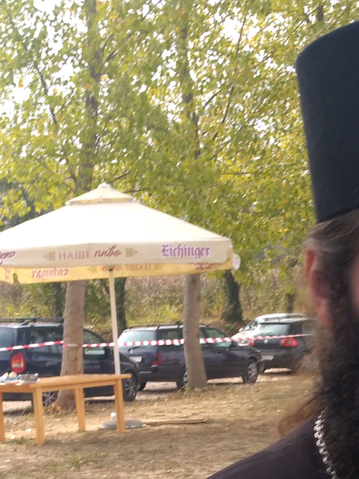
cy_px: 476
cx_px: 202
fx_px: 1106
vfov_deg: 23.4
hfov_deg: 18.4
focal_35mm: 80
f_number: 2
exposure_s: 1/289
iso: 100
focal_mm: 3.54
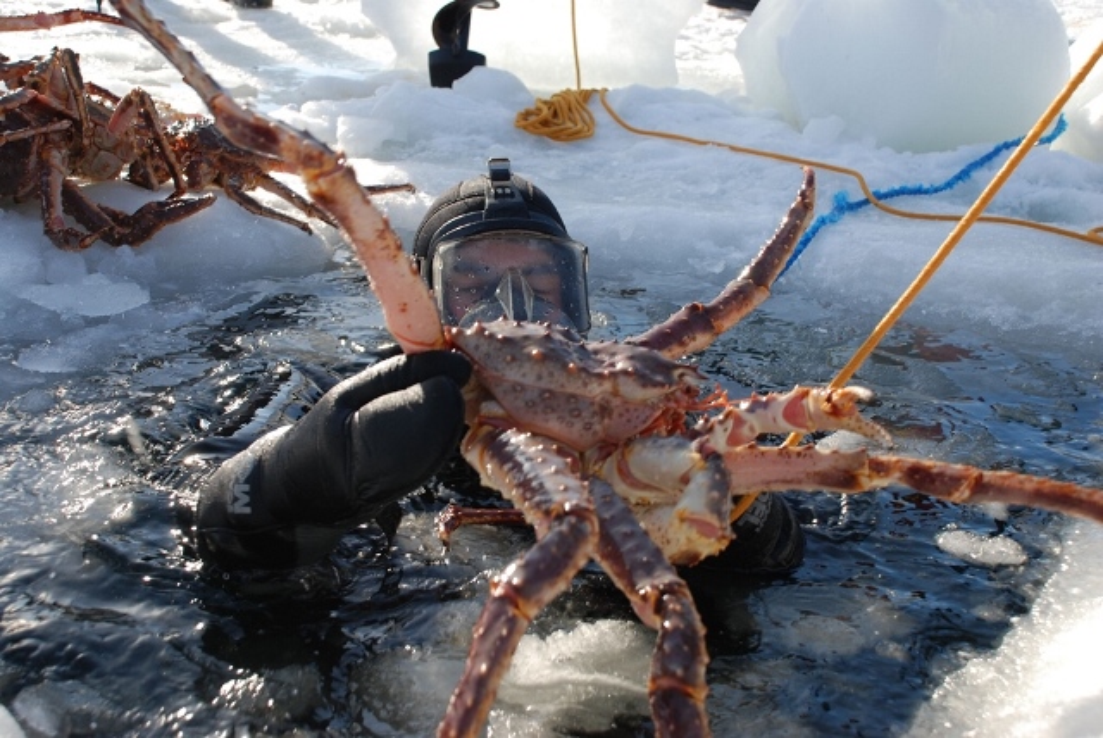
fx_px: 1472
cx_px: 552
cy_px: 369
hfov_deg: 41.1
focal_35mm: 48
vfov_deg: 28.1
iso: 100
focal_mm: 32
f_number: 7.1
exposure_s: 1/200
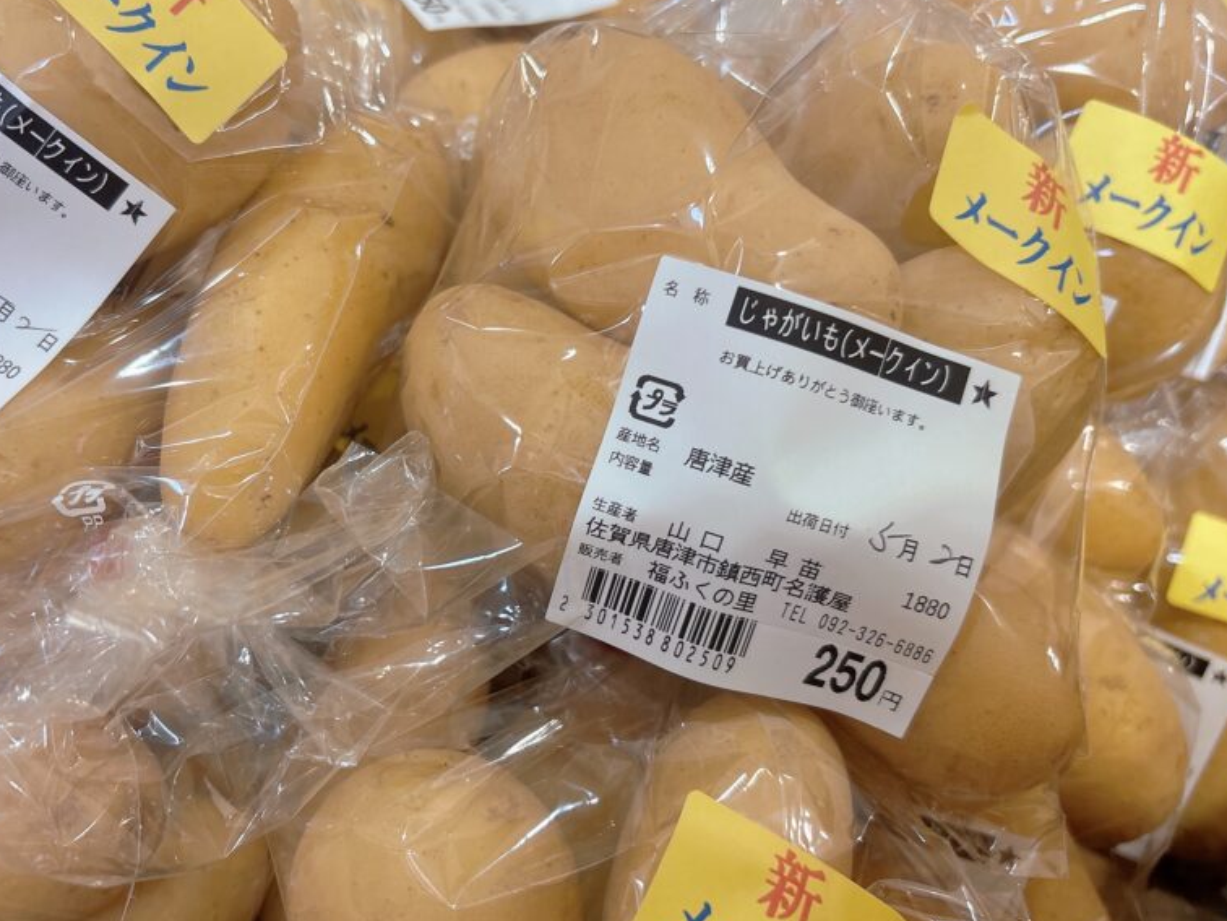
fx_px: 1170
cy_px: 456
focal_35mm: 33
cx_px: 524
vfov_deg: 42.9
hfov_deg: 55.1
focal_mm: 5.96
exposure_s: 1/60
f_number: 1.6
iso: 125
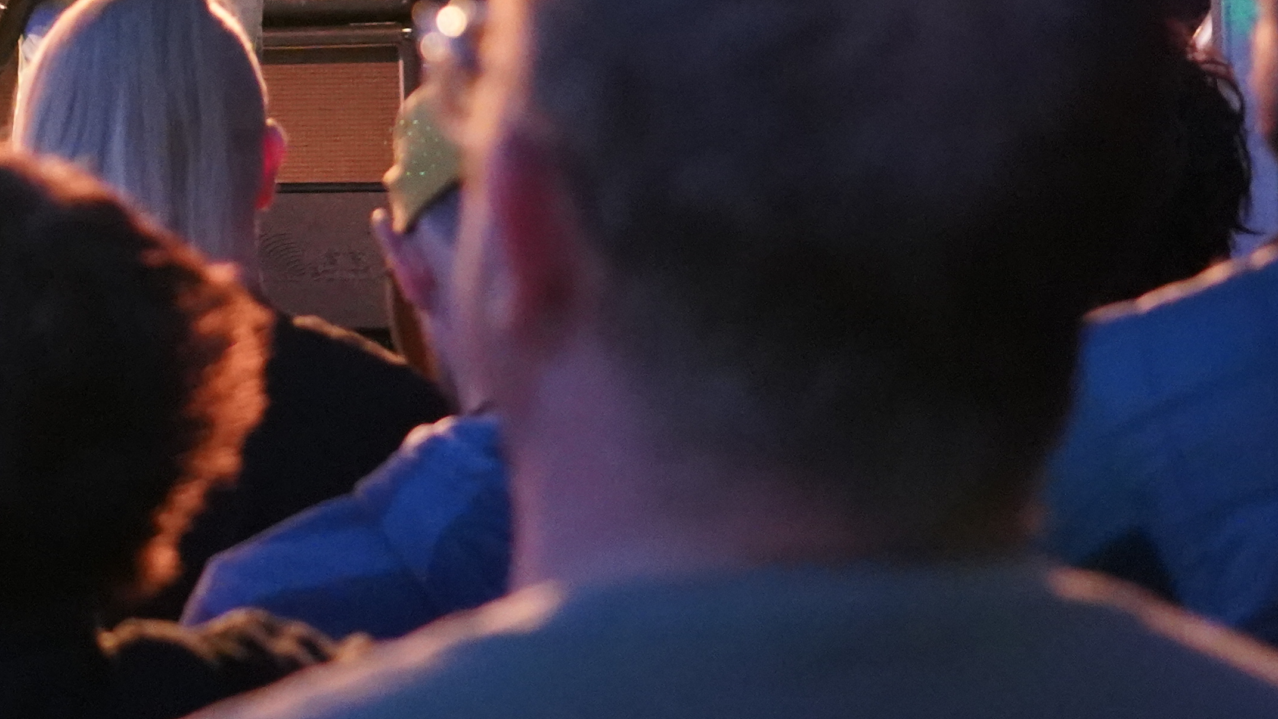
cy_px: -342
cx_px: -349
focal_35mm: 129
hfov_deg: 15.9
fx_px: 4371
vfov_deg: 9.2
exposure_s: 1/60
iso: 10000
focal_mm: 44
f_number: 4
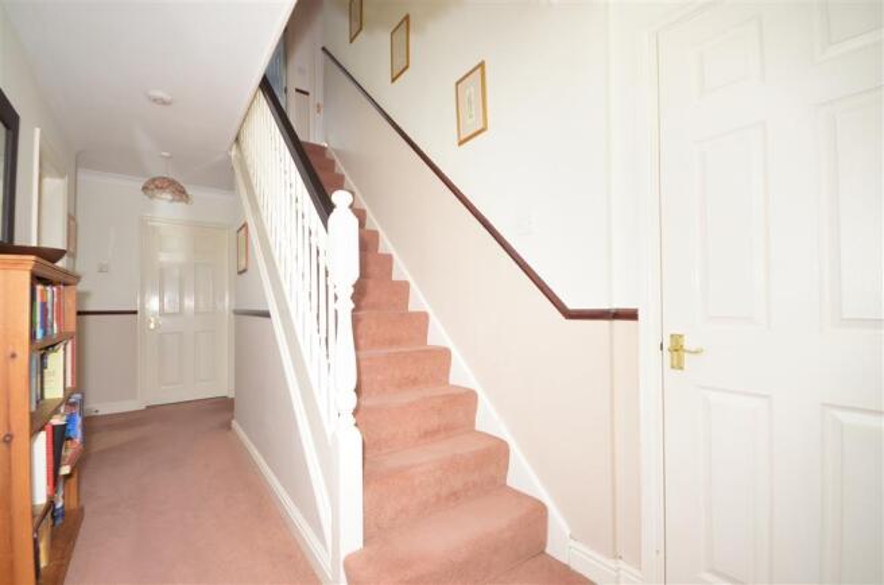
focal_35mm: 15
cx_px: 442
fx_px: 367
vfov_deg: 77.0
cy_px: 292
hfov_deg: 100.5
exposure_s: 1/8
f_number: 6.3
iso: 640
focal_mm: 10
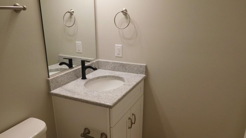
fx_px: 183
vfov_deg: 41.4
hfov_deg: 67.9
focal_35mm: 28
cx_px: 121
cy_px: 75
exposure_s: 1/30
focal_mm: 4.5
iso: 140
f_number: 3.4
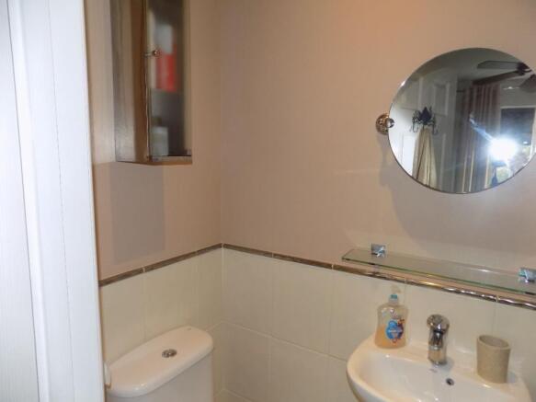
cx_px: 268
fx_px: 356
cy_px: 201
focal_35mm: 23
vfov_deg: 58.9
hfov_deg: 73.9
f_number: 3.1
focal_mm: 4
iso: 200
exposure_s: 1/30
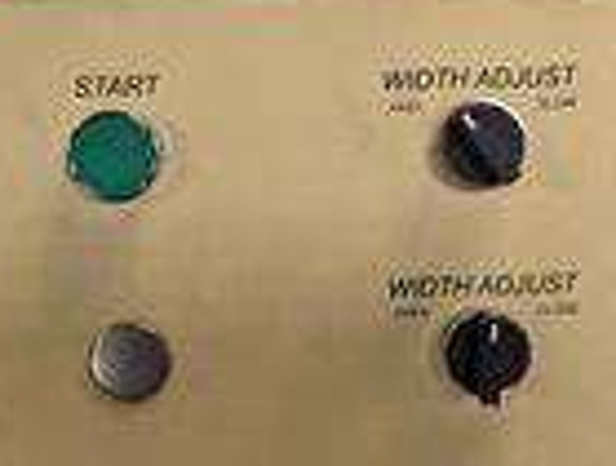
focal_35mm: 69
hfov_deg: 27.9
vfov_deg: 21.4
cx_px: 403
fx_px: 1231
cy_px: 286
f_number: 1.85
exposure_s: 1/120
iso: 89
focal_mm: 6.81
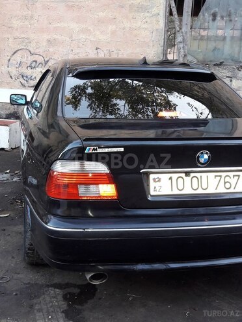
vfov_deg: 63.4
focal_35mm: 28
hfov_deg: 49.7
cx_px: 121
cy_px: 161
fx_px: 261
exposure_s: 1/33
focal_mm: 3.7
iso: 50
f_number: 1.9
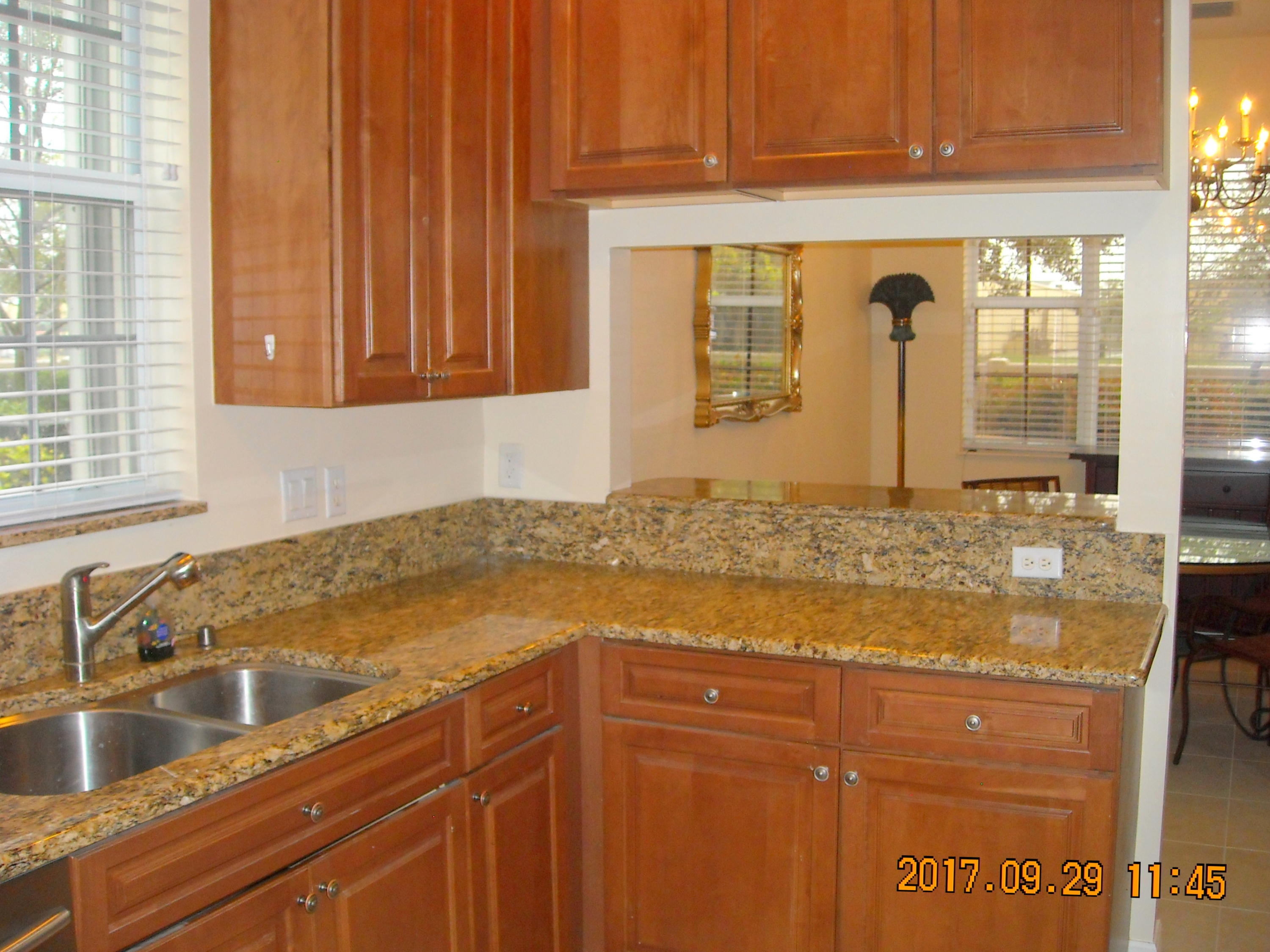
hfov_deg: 52.6
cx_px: 635
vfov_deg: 40.7
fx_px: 1284
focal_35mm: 35
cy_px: 476
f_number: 2.8
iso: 200
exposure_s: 1/60
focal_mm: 5.7
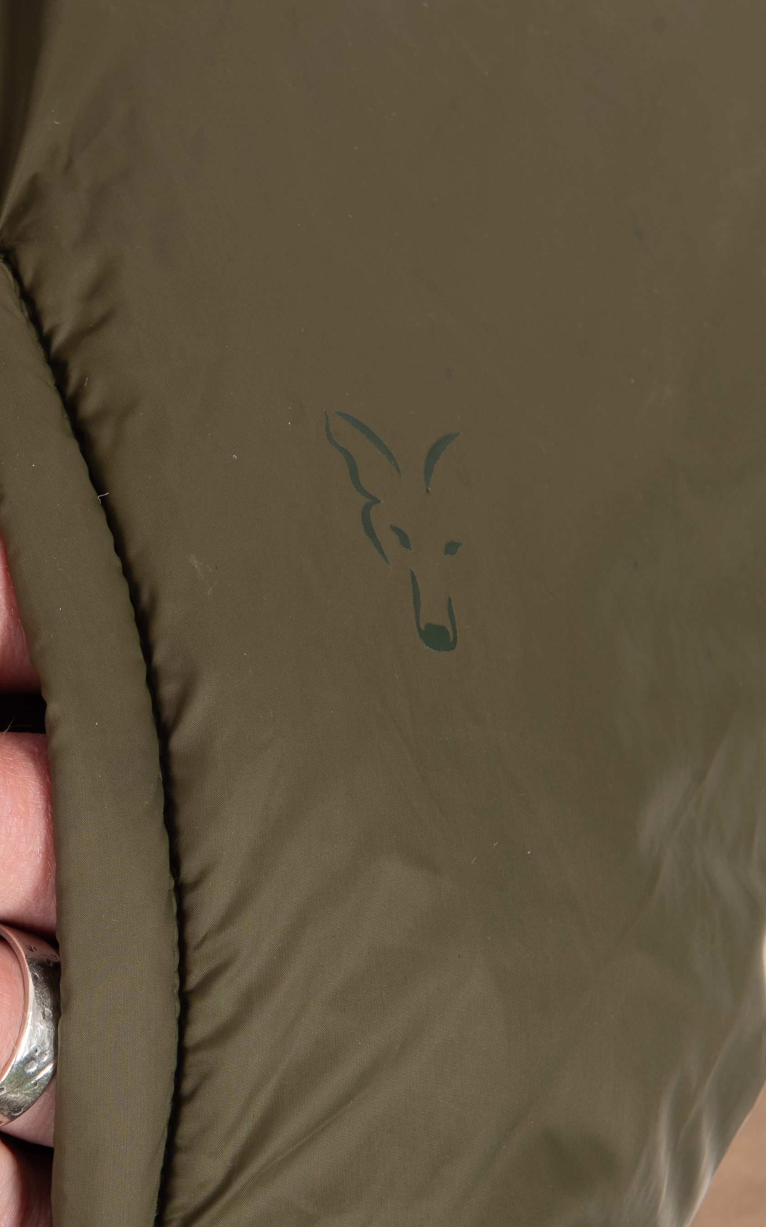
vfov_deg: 13.1
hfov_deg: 8.2
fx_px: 5345
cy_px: 768
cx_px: 3
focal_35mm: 160
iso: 160
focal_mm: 70
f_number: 13
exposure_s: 1/160
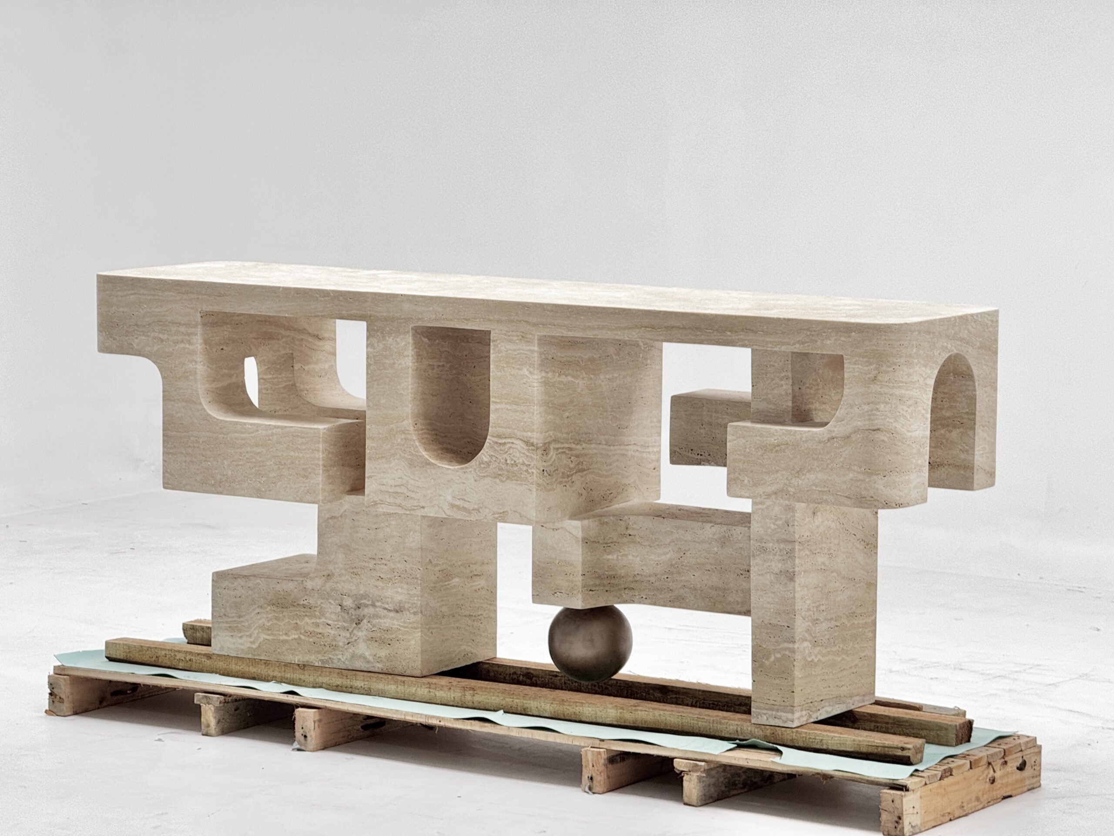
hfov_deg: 16.4
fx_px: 3862
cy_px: 418
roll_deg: +0.5
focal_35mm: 120
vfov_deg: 12.3
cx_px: 557
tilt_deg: -7.1
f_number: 2.8
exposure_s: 1/100
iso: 160
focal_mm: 15.66
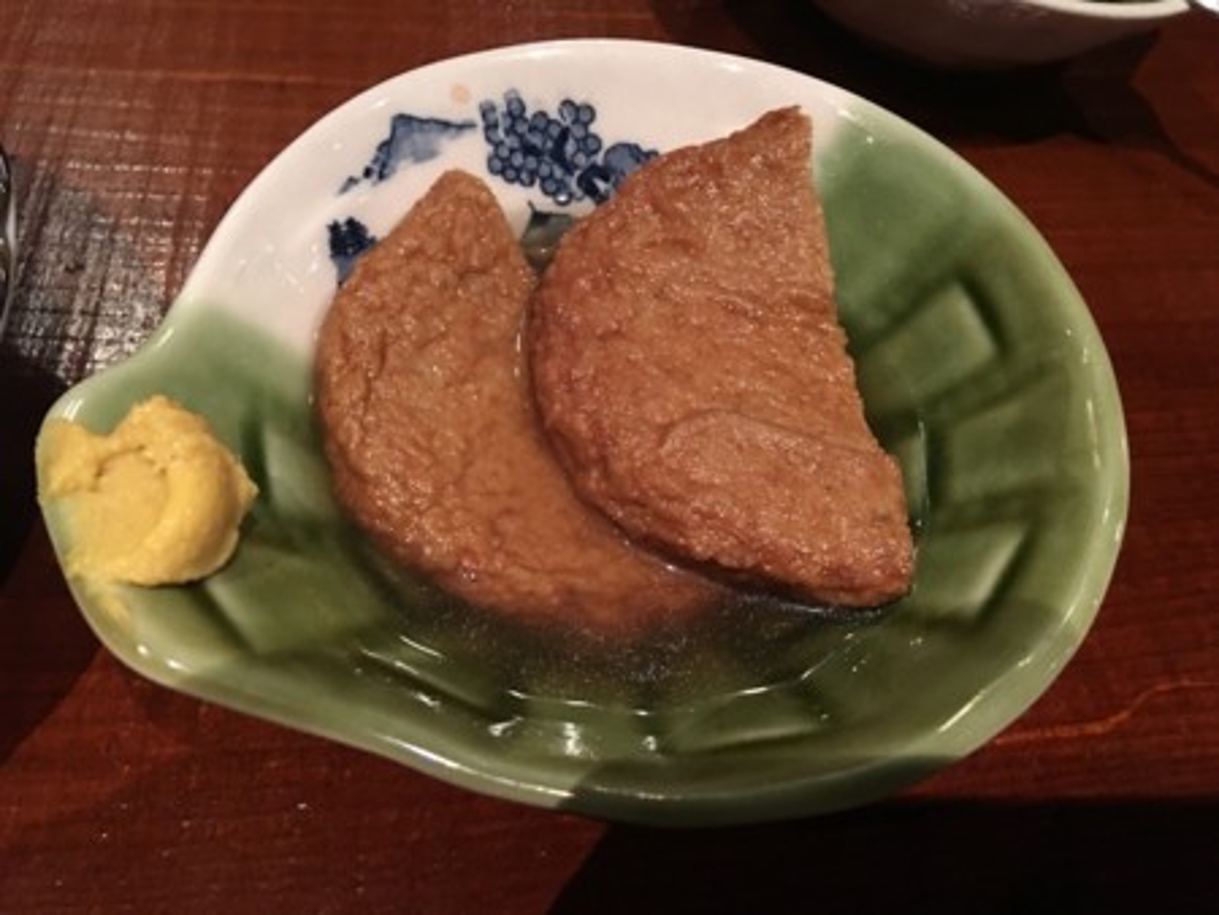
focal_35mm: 29
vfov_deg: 48.3
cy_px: 458
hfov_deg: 61.6
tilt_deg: -54.0
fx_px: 1022
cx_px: 610
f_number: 2.2
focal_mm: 4.15
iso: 64
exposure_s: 1/4
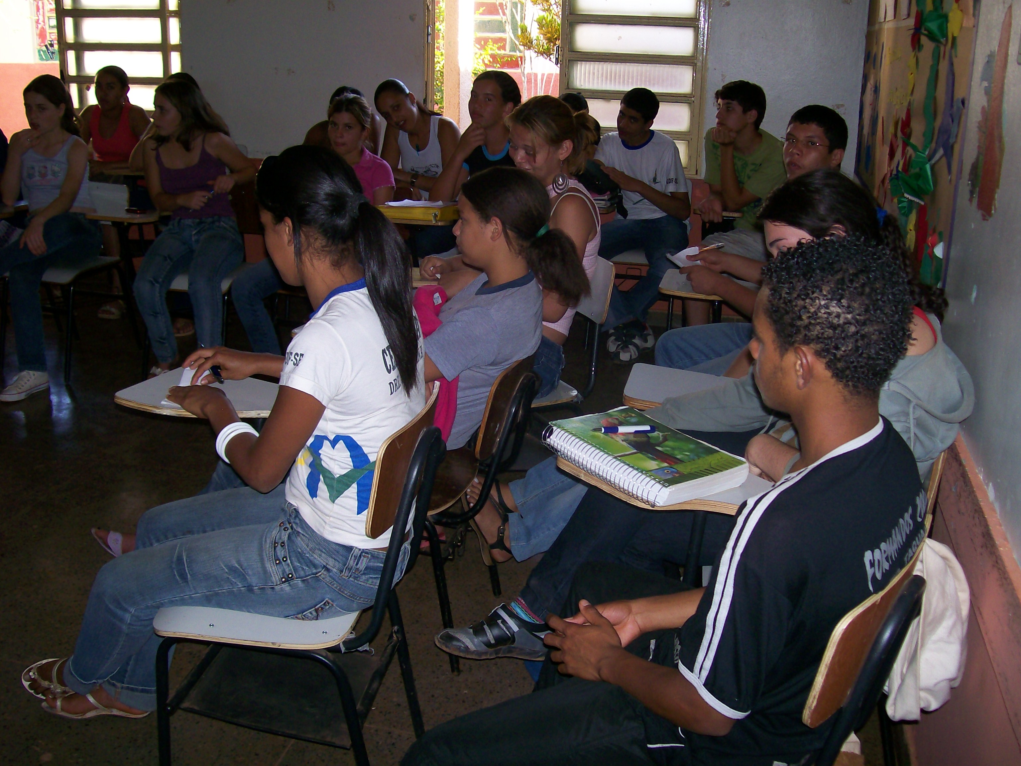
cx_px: 510
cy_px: 383
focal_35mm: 36
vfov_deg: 39.7
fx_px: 1062
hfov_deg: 51.4
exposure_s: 1/64
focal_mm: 6
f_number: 2.7
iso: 80
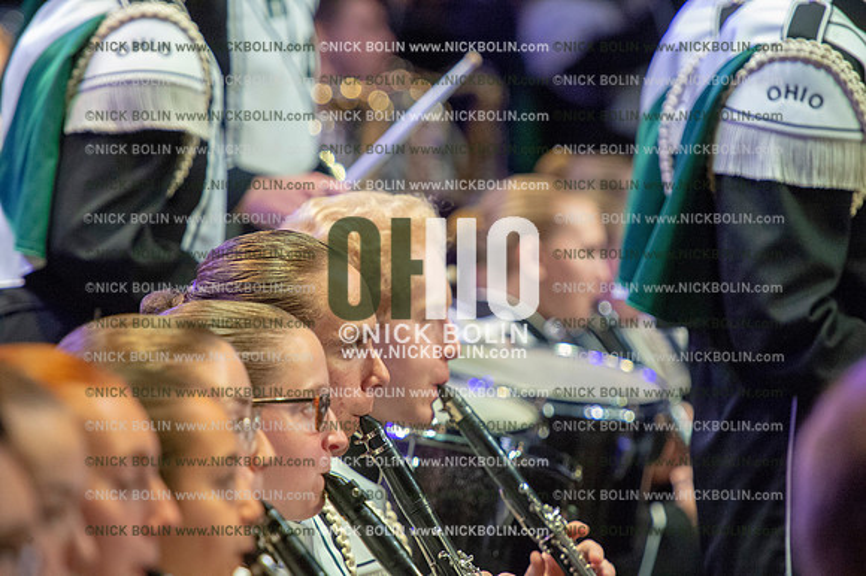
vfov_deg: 4.3
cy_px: 288
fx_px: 7693
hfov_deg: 6.4
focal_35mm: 320
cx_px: 433
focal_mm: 320
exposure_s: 1/400
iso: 8000
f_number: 5.6
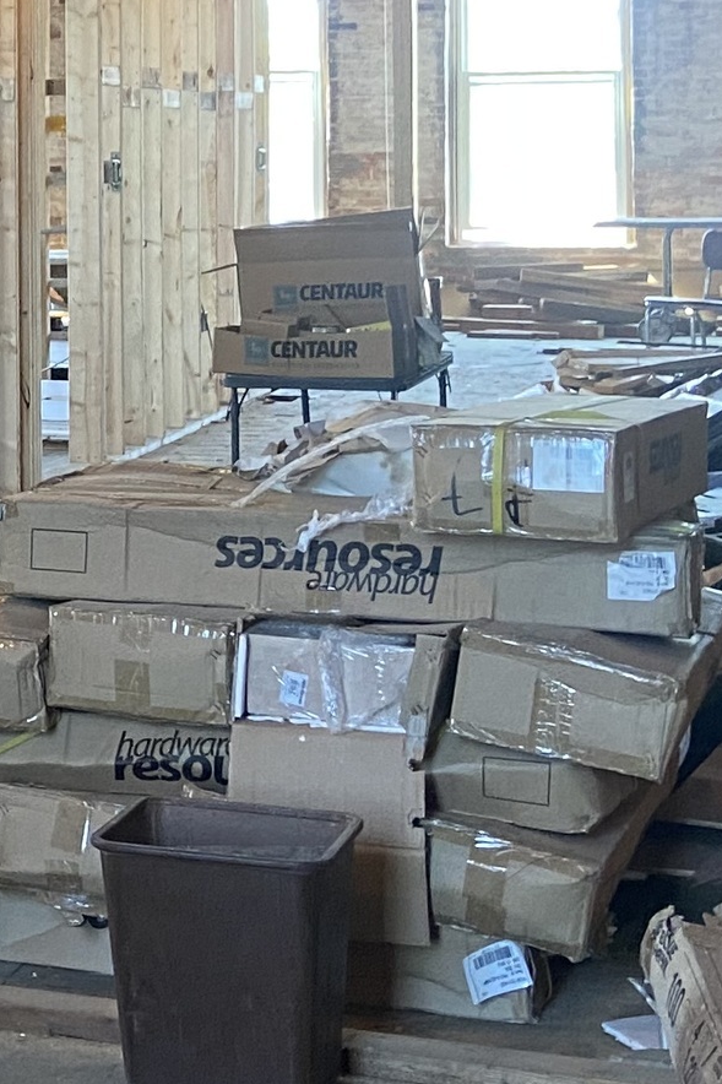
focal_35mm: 94
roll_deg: +1.1
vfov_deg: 21.4
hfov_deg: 13.4
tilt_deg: -0.8
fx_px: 2829
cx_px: -478
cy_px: 184
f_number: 1.8
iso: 200
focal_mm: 4.25
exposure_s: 1/60
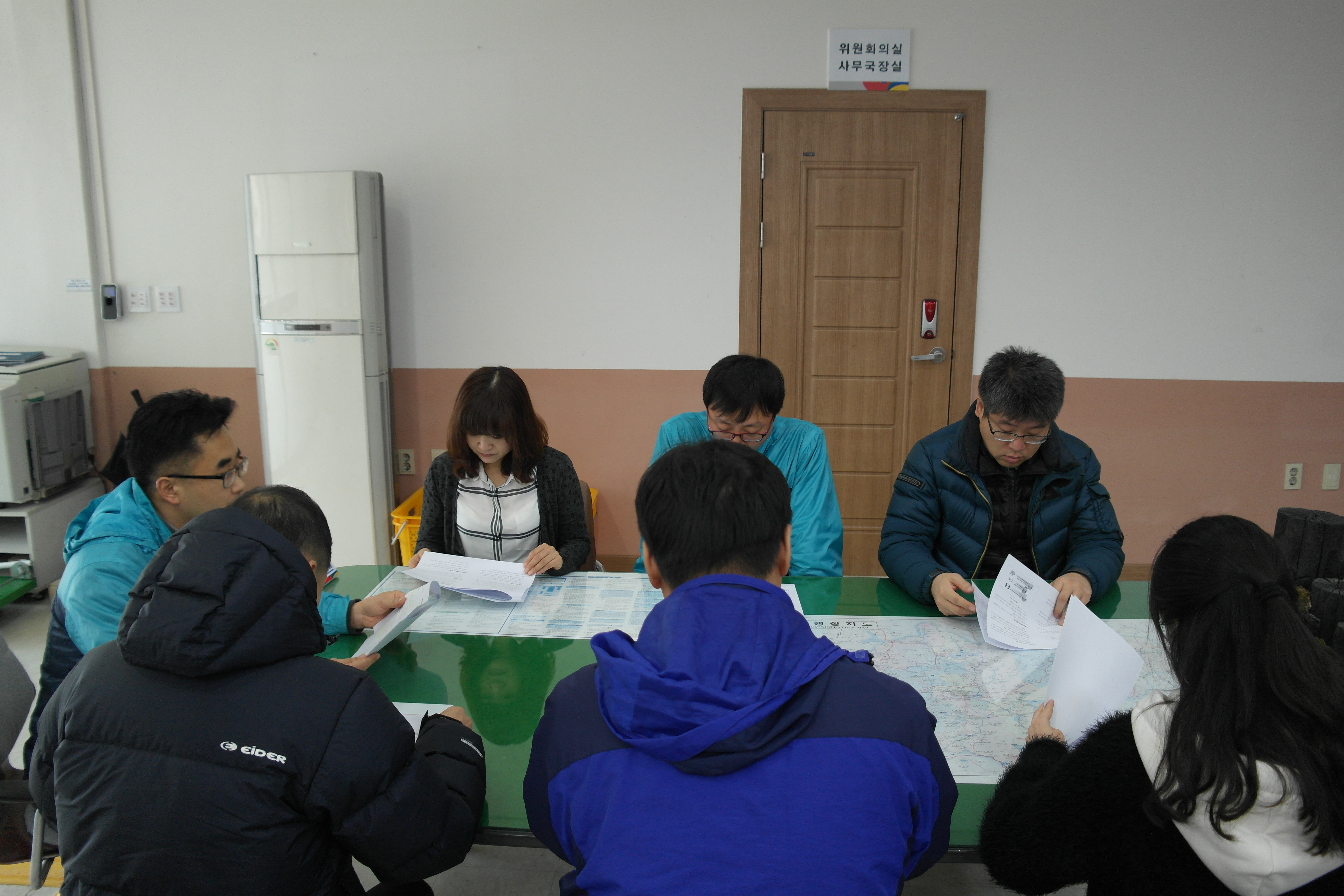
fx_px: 1008
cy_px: 448
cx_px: 672
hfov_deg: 67.4
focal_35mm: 27
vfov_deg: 47.9
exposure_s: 1/40
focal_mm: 18
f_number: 3.5
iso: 400
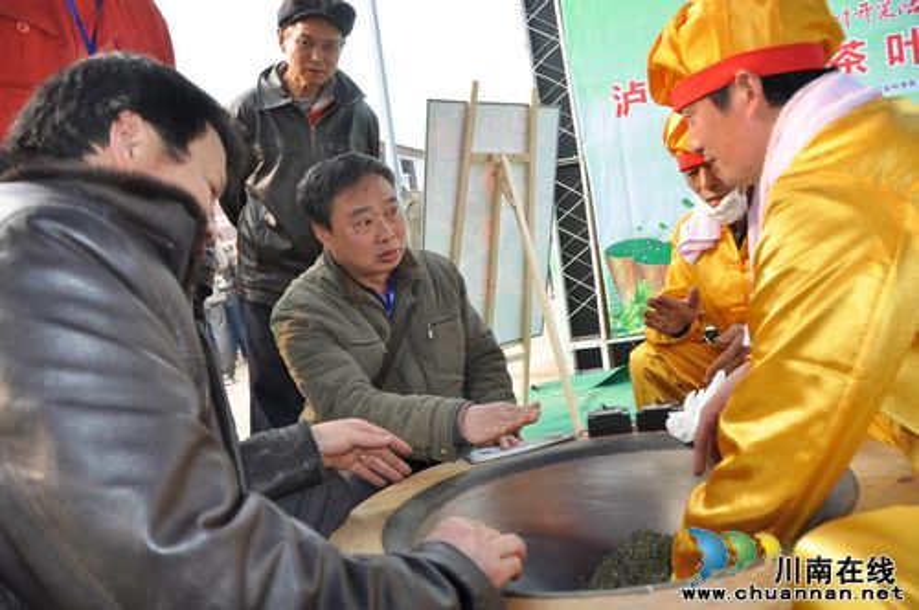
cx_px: 460
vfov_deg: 47.8
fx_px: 688
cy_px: 305
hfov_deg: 67.4
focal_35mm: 27
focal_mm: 18
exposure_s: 1/200
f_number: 4.5
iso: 200
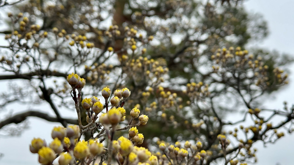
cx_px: 148
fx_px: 413
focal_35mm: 53
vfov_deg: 22.6
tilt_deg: +22.4
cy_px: 80
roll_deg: -0.3
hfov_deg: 39.2
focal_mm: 6.86
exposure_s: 1/1120
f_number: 1.78
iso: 64
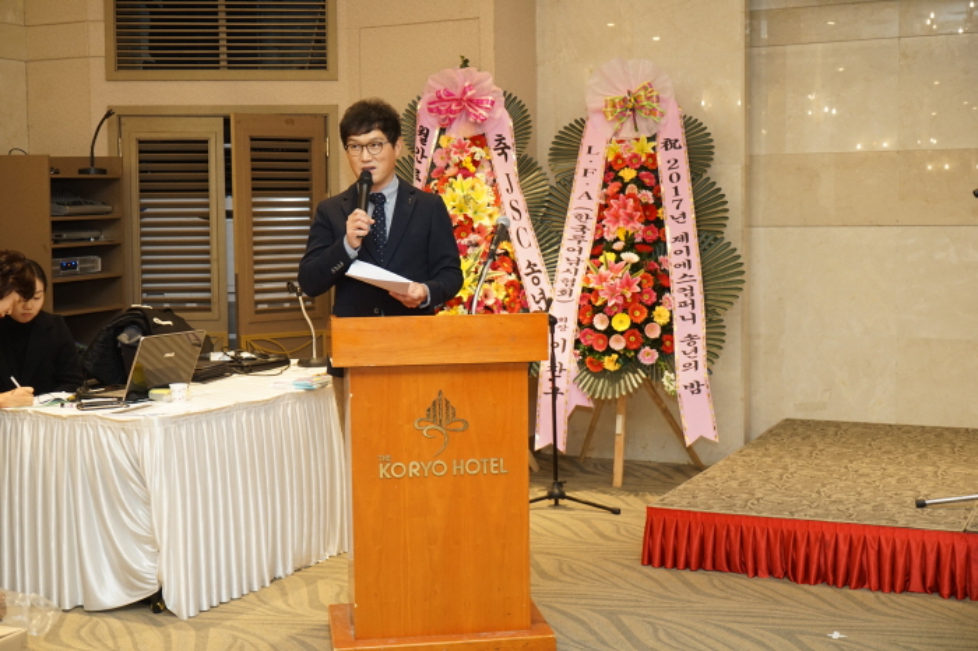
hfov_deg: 42.8
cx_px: 489
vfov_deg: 29.2
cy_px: 326
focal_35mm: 46
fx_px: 1249
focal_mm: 46
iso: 800
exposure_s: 1/60
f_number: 4
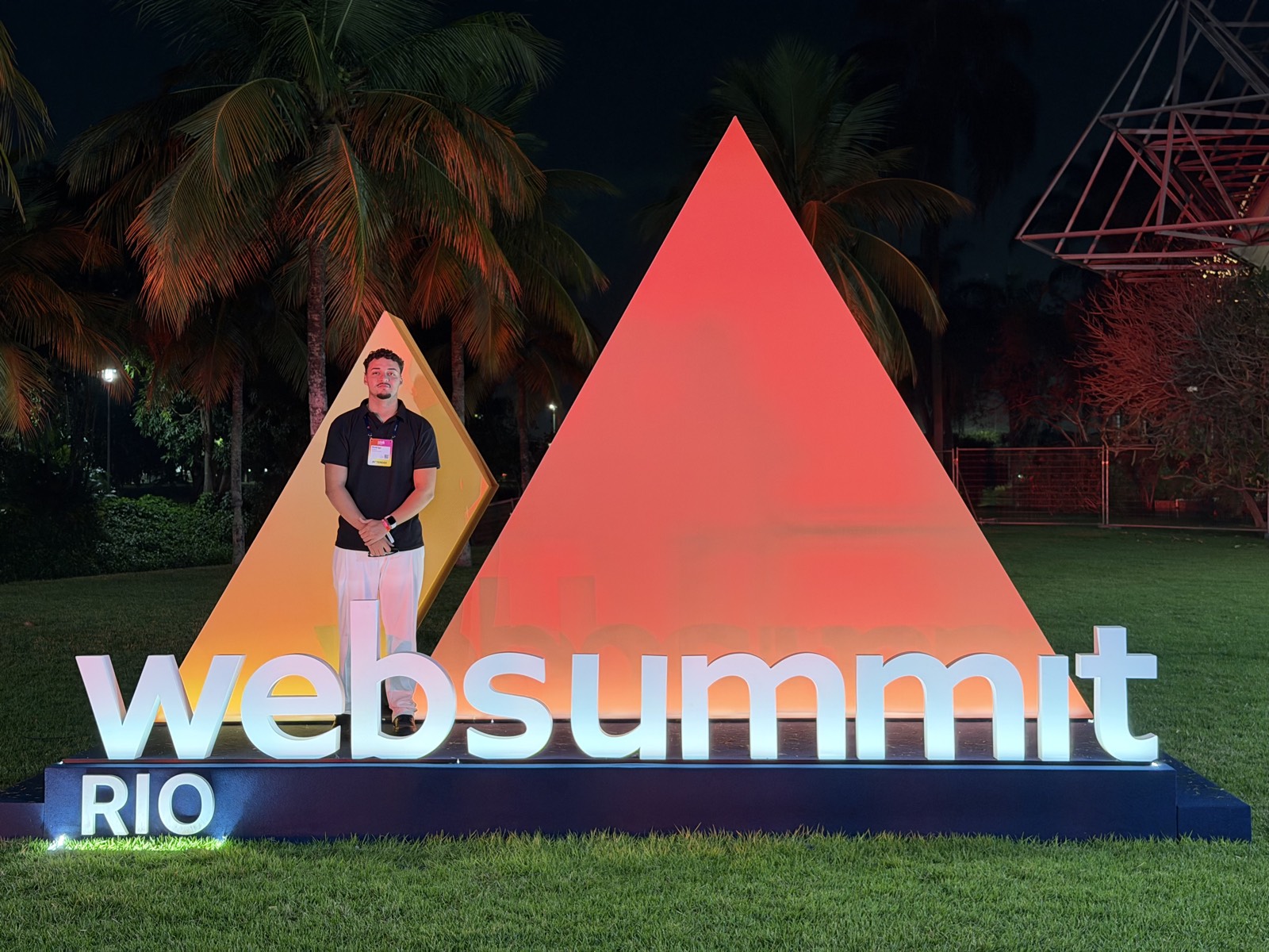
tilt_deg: +0.0
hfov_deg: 39.7
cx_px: 634
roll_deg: +0.9
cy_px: 476
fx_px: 1760
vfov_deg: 30.3
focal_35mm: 48
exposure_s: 1/40
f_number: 1.78
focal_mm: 6.76
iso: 500
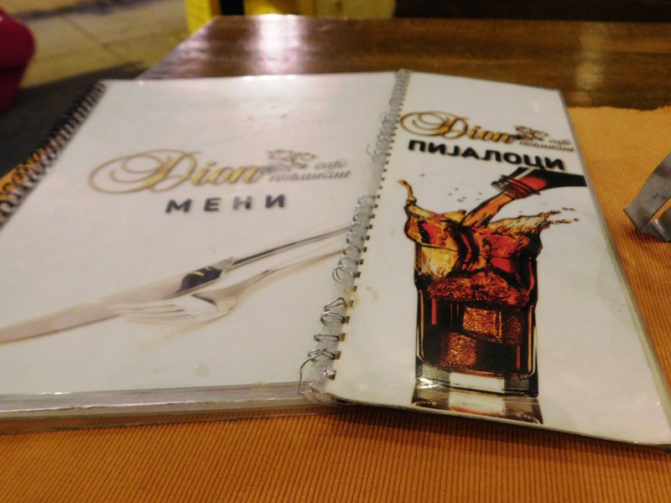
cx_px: 336
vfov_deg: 46.8
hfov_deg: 60.0
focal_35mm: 30
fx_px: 582
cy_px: 252
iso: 400
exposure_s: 1/13
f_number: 3.2
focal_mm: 5.3
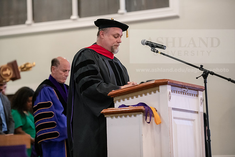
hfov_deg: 16.8
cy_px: 78
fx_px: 797
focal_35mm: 122
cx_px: 118
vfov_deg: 11.2
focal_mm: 122
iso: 3200
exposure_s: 1/200
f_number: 2.8
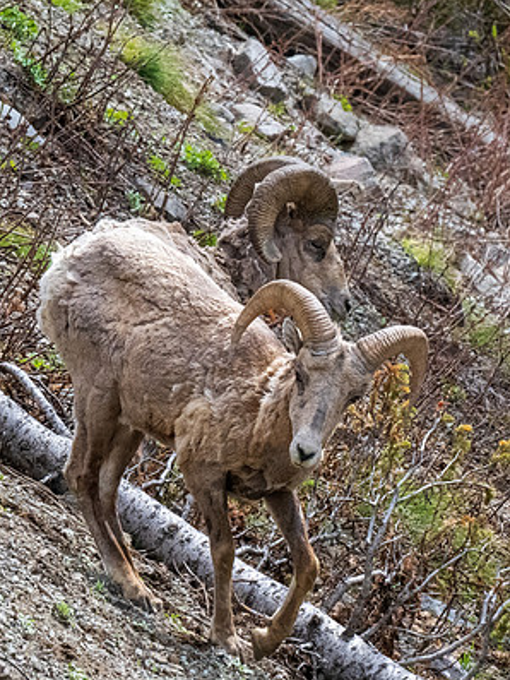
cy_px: 295
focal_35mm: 686
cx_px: 317
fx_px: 13469
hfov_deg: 2.2
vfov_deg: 2.9
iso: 5600
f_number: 14
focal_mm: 320
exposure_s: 1/1600
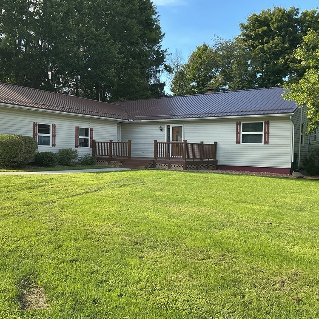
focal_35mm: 35
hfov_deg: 47.0
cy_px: 157
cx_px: 132
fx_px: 365
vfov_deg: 47.2
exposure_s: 1/514
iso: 25
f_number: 1.8
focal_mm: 3
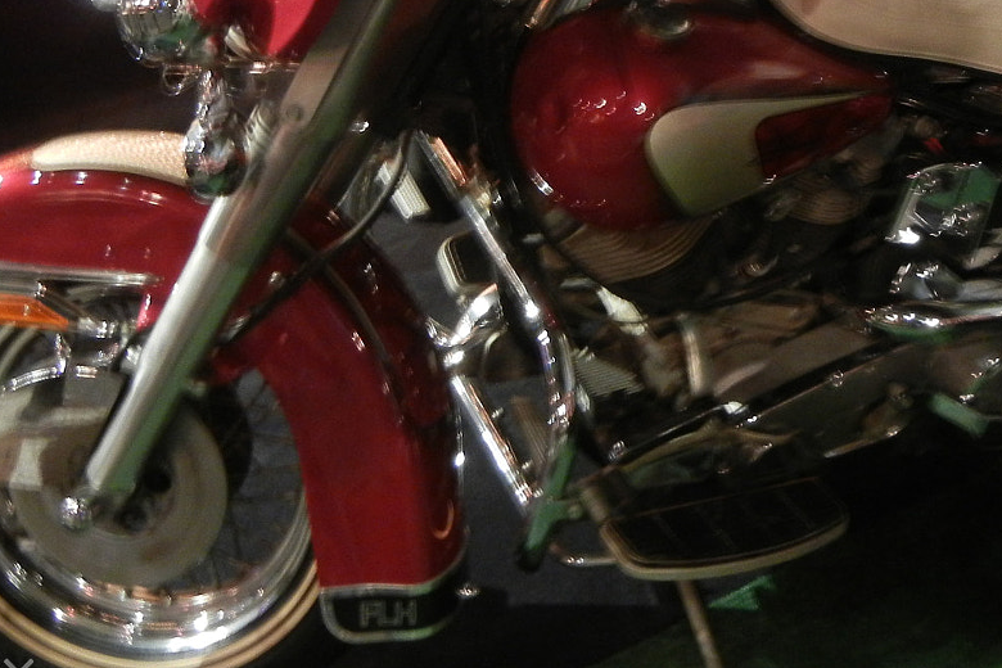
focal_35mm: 64
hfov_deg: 30.9
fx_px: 1781
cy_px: 86
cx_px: 743
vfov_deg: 20.9
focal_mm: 5.4
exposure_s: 1
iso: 400
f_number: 3.5
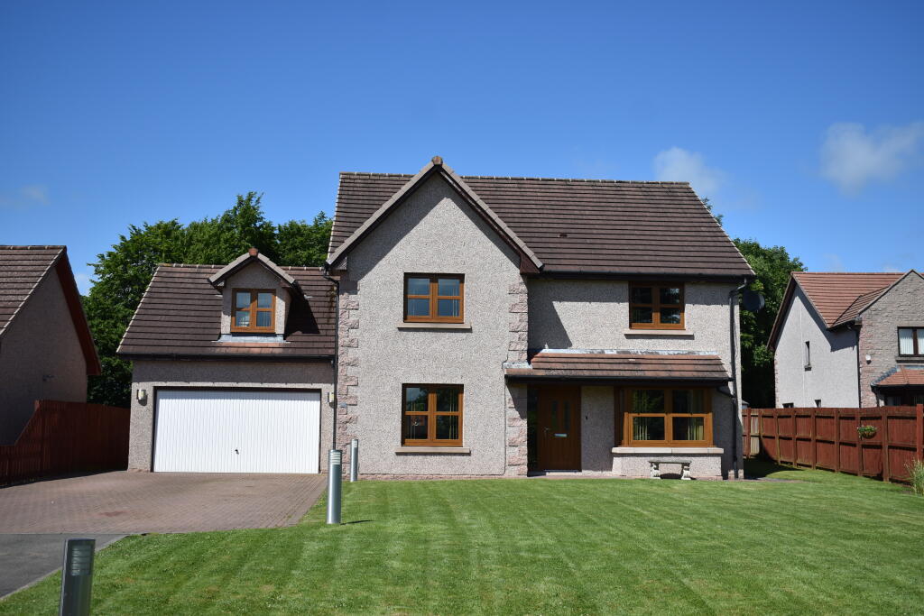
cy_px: 308
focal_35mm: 38
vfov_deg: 35.5
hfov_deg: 51.3
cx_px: 462
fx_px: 963
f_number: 5
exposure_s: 1/1000
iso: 100
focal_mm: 25
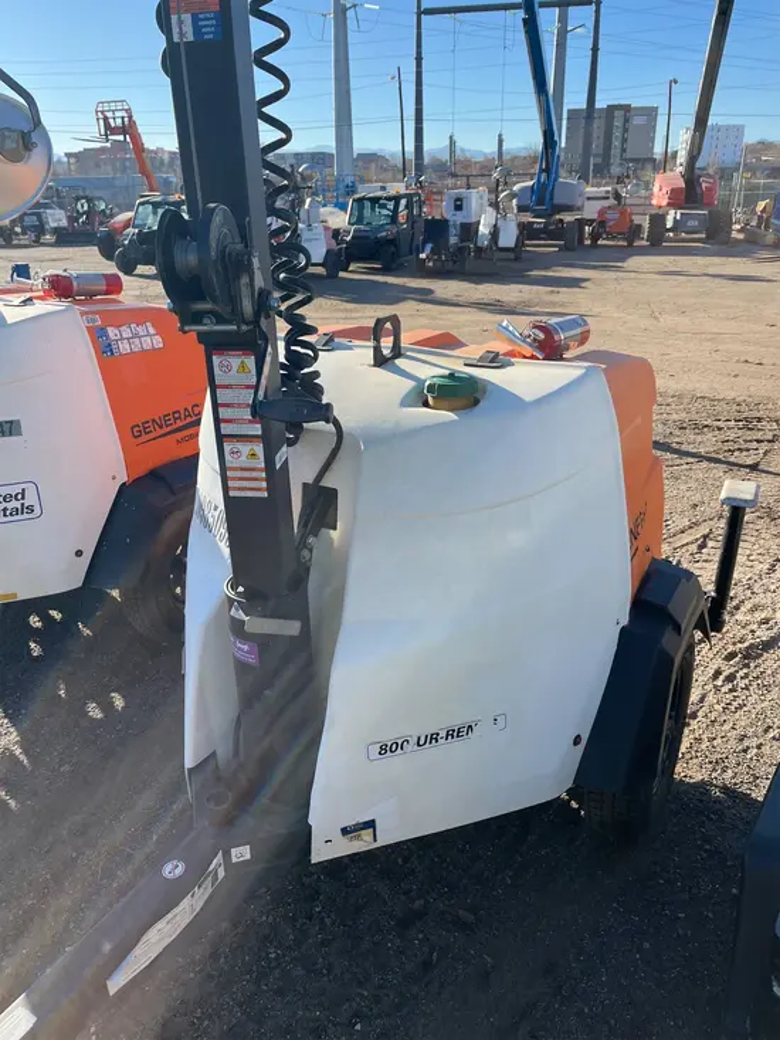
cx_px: 390
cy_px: 520
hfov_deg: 53.1
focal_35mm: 26
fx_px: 781
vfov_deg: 67.3
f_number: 1.6
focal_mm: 5.1
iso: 50
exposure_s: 1/1404
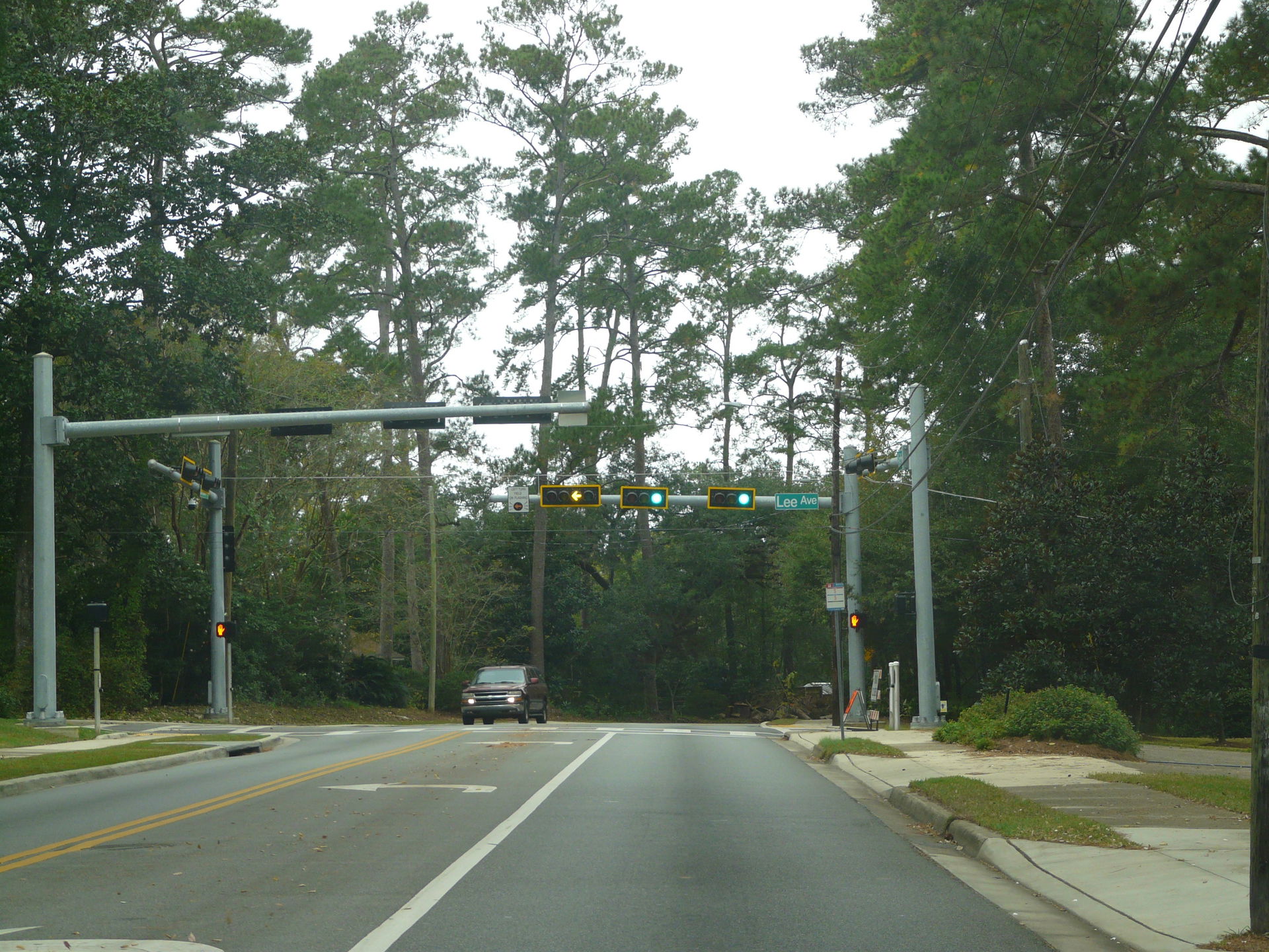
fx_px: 2603
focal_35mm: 71
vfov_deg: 20.7
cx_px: 634
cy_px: 476
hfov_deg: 27.4
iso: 100
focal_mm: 11.7
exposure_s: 1/100
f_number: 3.2
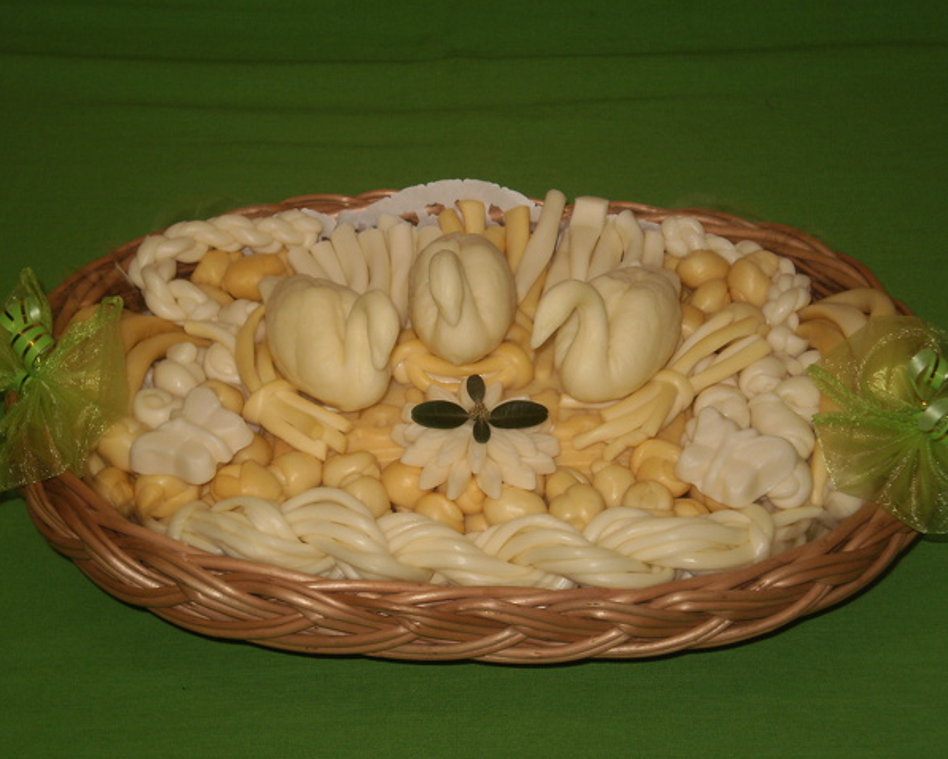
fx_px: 2526
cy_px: 380
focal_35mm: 90
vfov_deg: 17.1
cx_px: 461
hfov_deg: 21.3
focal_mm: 14.3
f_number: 5.1
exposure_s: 1/50
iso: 100
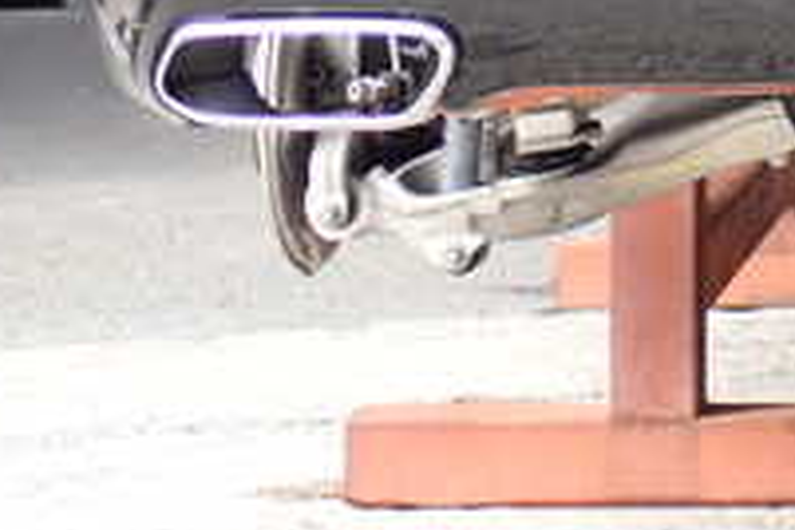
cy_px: -225
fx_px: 3224
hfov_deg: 13.4
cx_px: 1127
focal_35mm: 146
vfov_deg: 9.2
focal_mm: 8.4
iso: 160
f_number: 3.1
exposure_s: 1/100
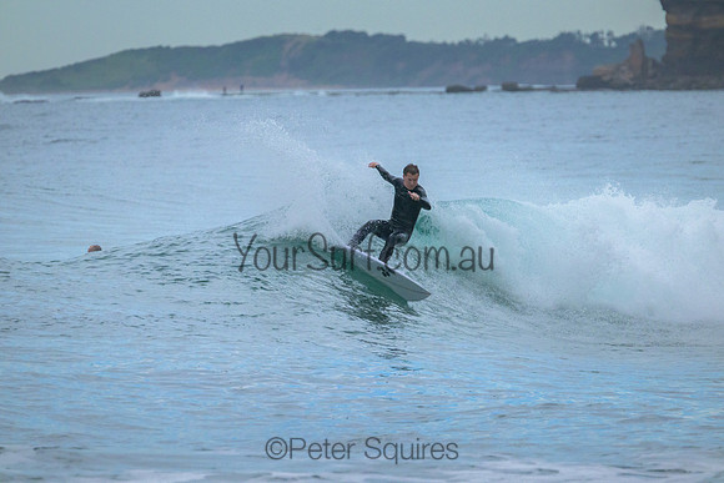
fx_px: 11063
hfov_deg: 3.7
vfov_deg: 2.5
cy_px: 242
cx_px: 362
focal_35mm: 550
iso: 3600
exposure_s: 1/1250
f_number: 11
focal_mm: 550
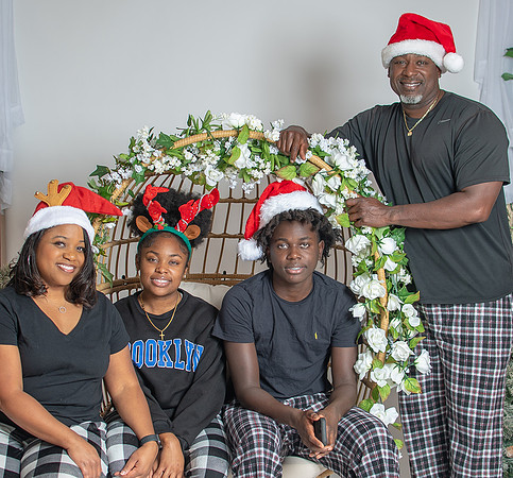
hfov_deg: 27.8
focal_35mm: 64
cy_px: 239
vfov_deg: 26.0
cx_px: 262
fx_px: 1035
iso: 100
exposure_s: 1/250
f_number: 3.2
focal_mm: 35
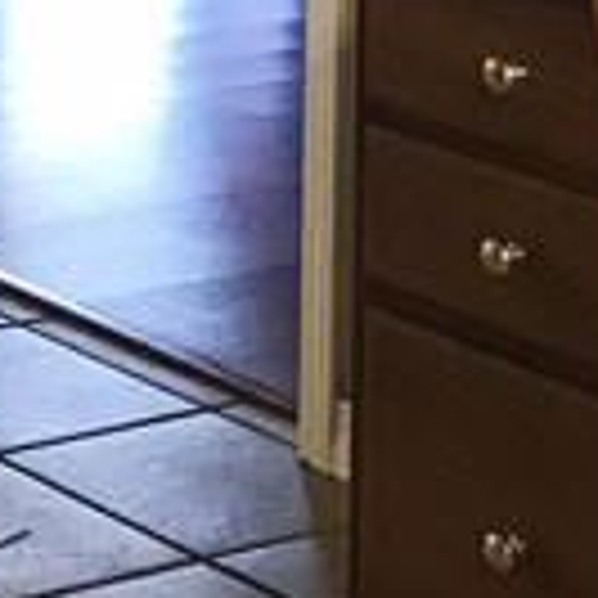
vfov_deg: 8.5
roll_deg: -0.2
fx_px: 3733
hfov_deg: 8.3
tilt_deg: -2.2
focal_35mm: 191
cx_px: -931
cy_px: -742
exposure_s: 1/20
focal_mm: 3.99
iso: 40
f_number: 1.8
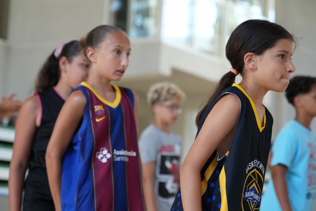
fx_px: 987
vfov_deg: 12.2
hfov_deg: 18.2
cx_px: 158
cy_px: 106
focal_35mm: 112
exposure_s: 1/400
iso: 1600
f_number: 2.8
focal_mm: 75
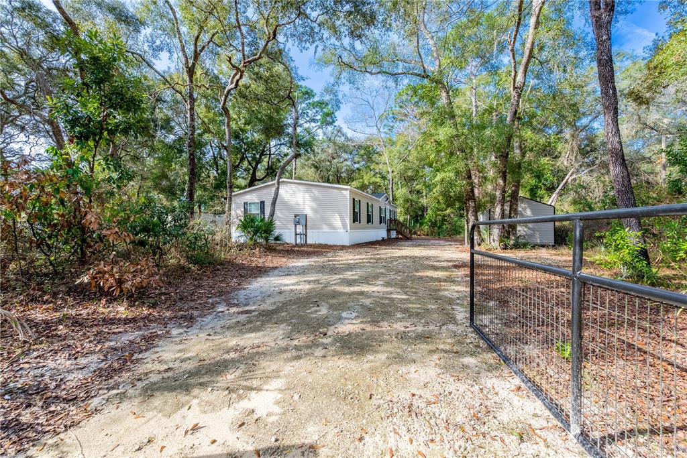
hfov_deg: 104.2
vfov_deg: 81.2
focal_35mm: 14
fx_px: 267
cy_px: 229
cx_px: 344
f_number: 9
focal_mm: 14
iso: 400
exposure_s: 1/1600
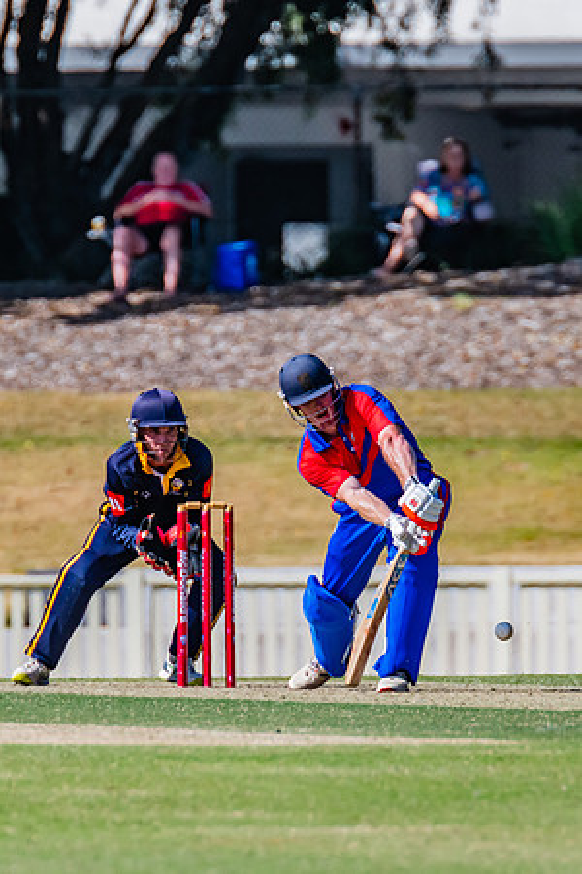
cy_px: 379
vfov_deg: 1.9
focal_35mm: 1086
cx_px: 311
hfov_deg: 1.3
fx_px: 26344
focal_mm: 600
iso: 640
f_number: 8
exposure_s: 1/2000
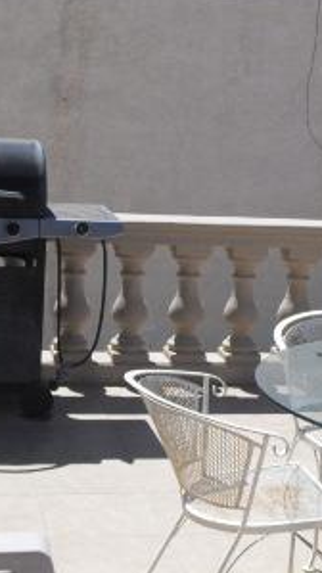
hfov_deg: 14.3
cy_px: 343
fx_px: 1276
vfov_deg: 25.3
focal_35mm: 84
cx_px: 222
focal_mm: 6.3
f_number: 7.8
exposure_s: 1/160
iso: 64
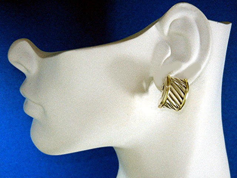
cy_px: 89
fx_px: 404
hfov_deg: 32.7
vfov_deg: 24.8
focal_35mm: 59
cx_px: 118
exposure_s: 1/30
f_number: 8
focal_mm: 10.6
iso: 510
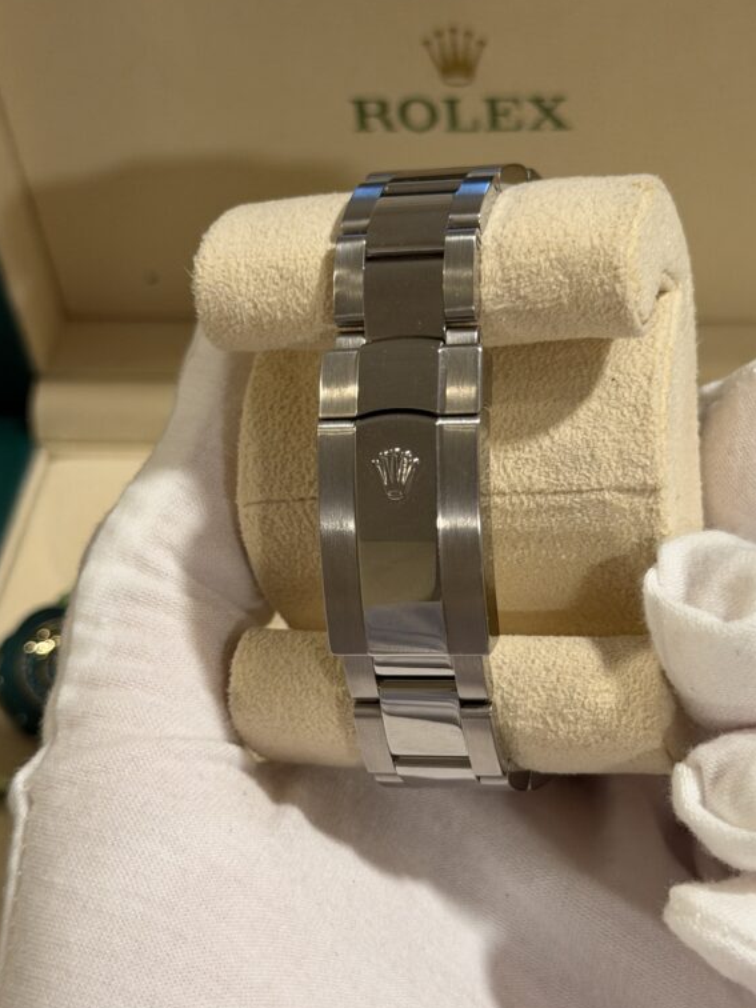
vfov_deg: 29.8
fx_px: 1893
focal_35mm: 65
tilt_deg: -45.8
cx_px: 461
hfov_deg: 22.5
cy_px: 493
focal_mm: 6.76
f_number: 1.78
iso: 200
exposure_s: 1/40
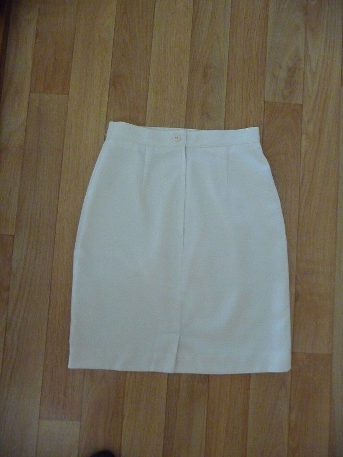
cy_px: 228
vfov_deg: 63.4
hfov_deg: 49.8
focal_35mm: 28
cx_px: 172
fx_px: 370
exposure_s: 1/25
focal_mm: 4.7
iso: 800
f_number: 3.3
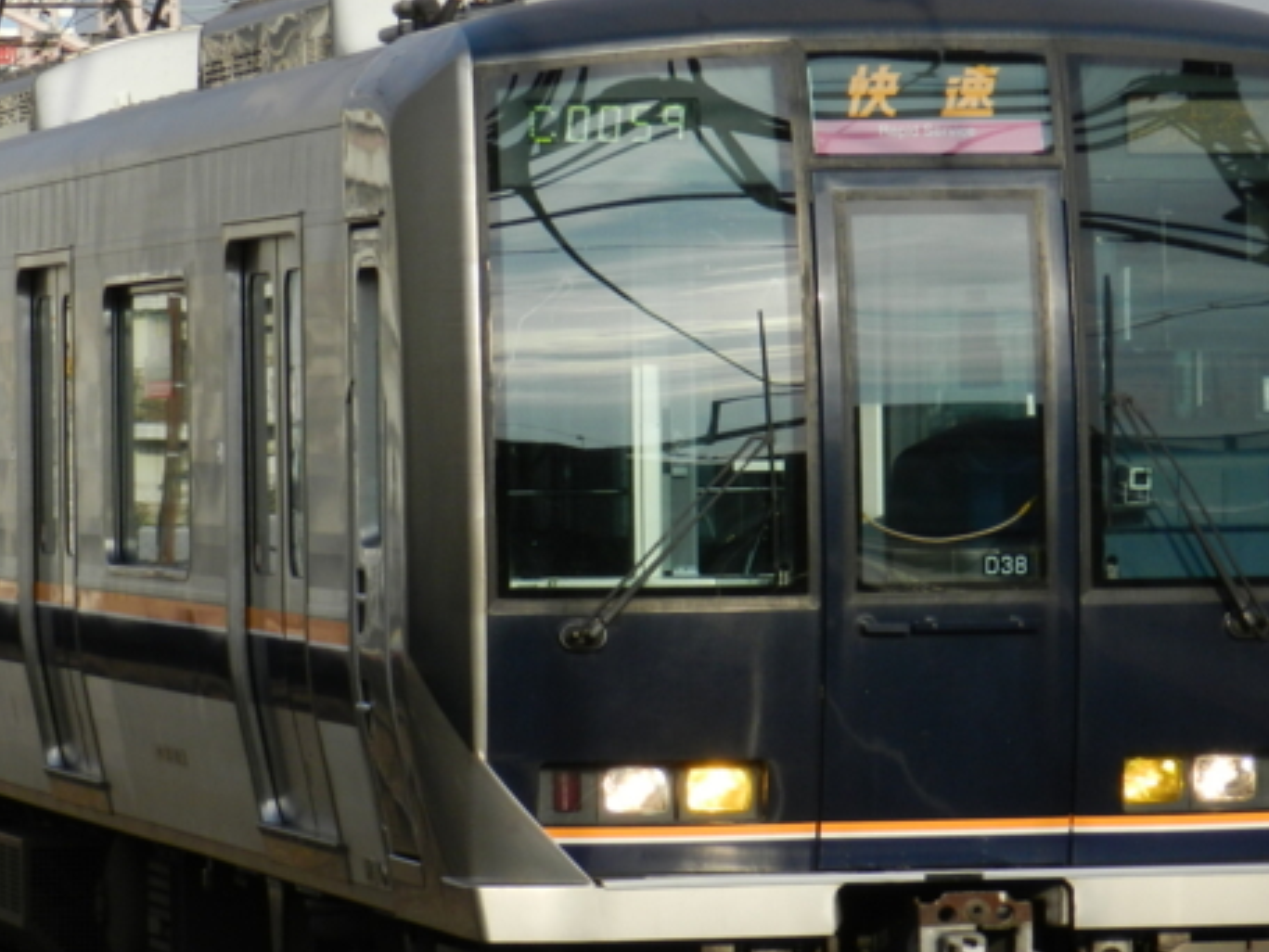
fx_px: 8358
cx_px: 534
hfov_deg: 8.7
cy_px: 498
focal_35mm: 228
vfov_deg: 6.5
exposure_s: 1/800
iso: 160
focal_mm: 23.1
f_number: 5
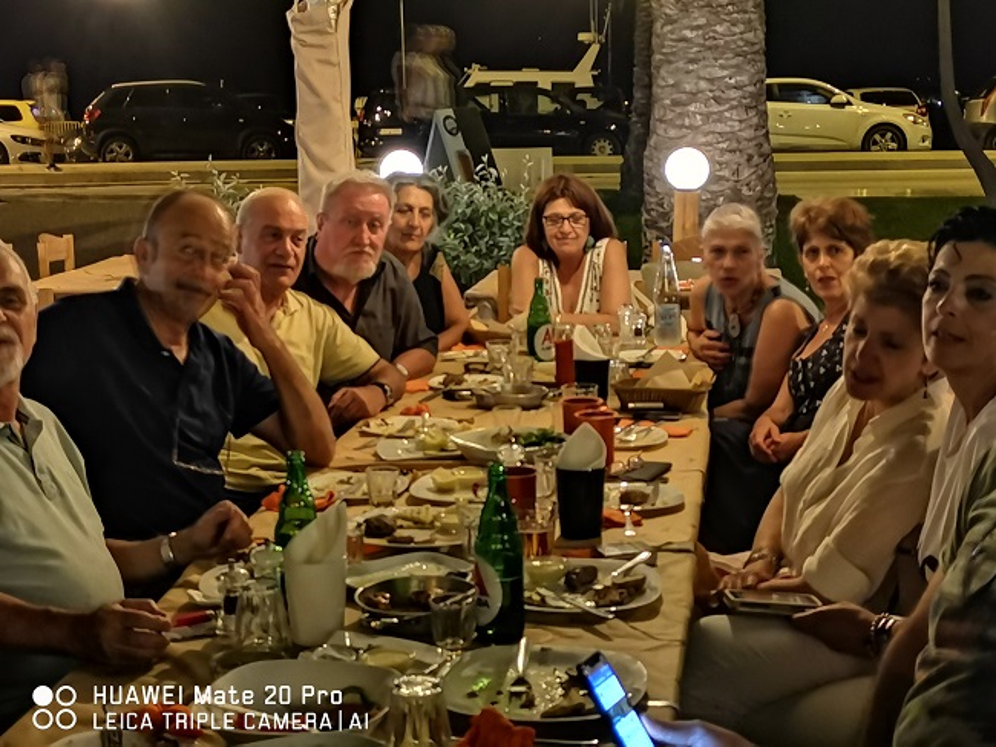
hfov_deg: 32.7
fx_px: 1697
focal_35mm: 59
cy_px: 374
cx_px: 498
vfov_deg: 24.8
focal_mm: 3.95
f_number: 1.8
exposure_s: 4
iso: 800
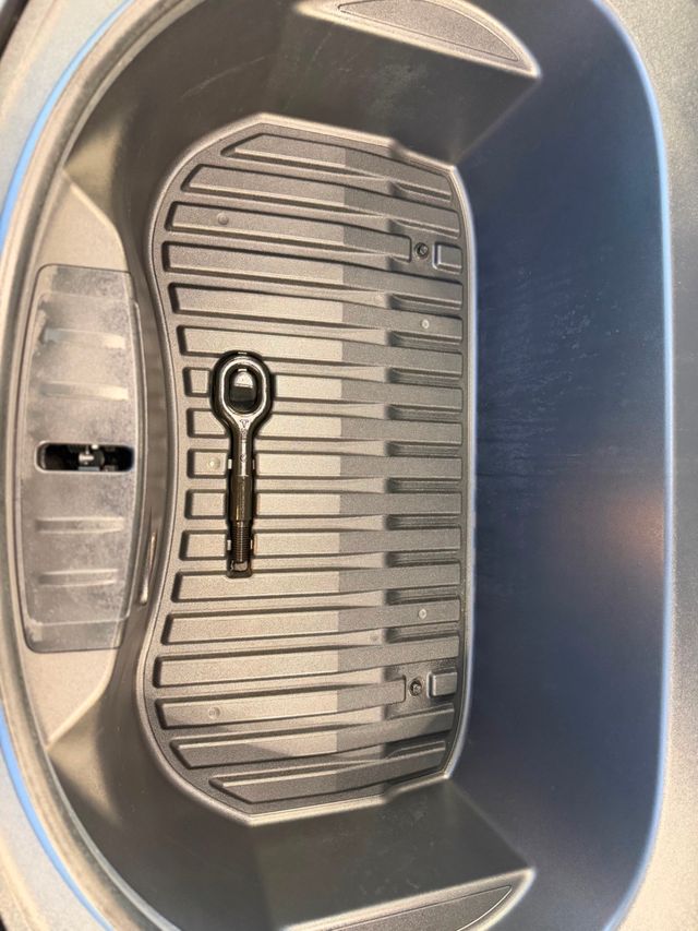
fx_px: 645
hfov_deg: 56.8
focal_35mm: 24
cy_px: 466
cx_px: 349
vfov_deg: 71.6
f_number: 1.78
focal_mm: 6.76
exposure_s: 1/60
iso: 800
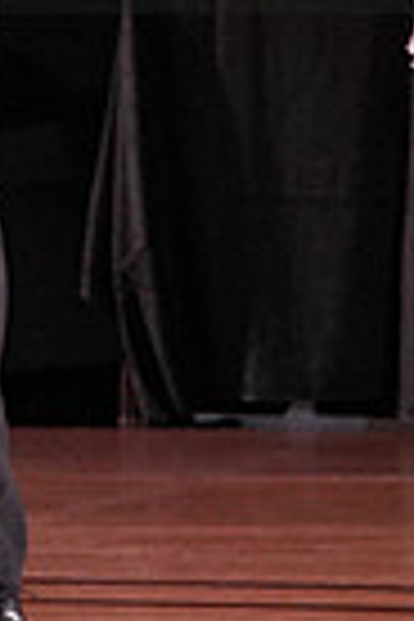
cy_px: -135
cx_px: 232
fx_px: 11919
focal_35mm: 691
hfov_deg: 2.0
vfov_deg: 3.0
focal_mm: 165
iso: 3200
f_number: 4
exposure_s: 1/500
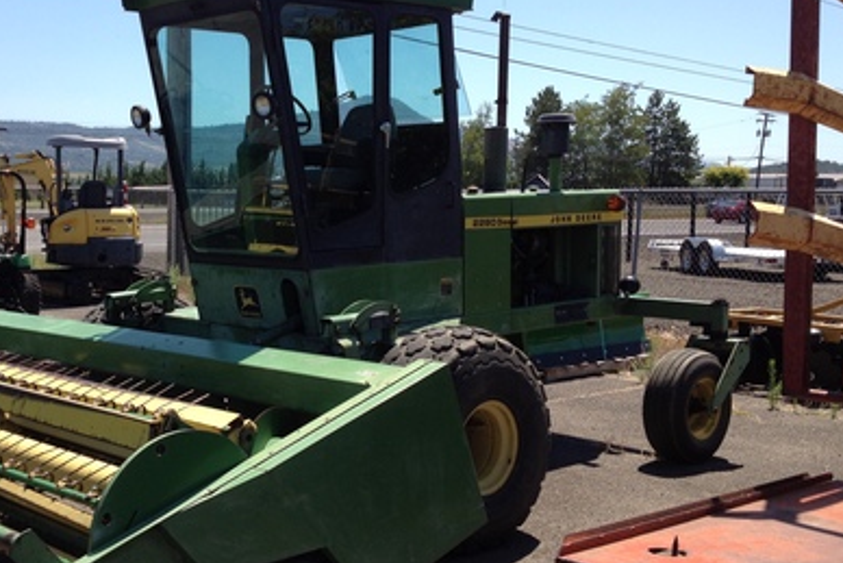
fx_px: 1195
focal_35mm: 51
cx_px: 302
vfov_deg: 26.5
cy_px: 276
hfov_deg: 38.6
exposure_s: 1/1284
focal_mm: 4.28
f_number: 2.4
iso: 64
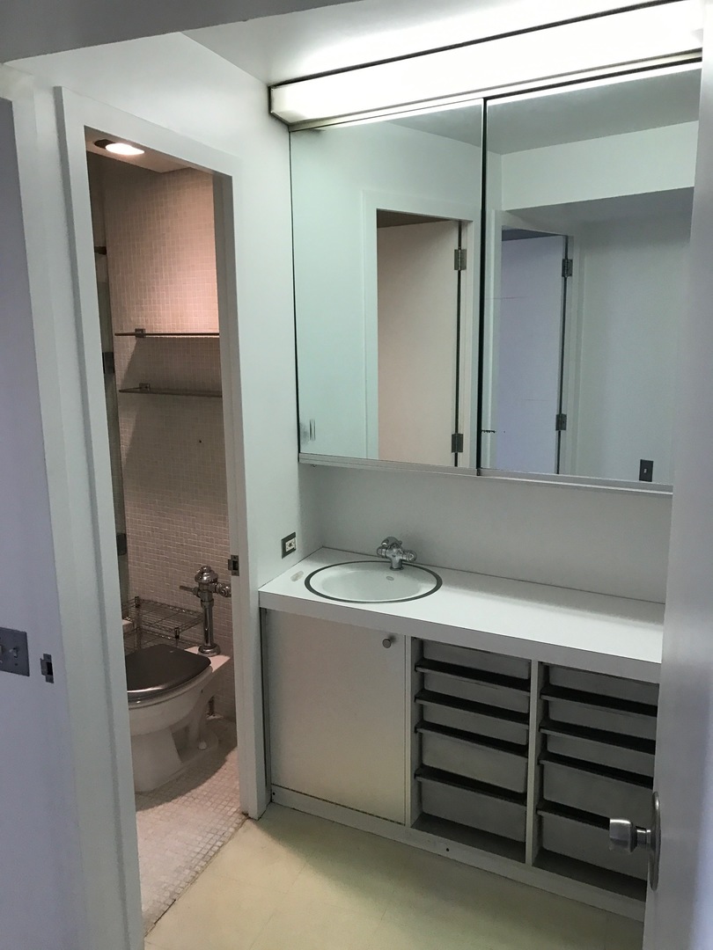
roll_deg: -0.4
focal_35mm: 28
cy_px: 475
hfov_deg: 49.7
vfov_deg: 63.4
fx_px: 769
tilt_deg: -7.9
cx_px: 356
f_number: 1.8
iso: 40
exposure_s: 1/30
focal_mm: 3.99
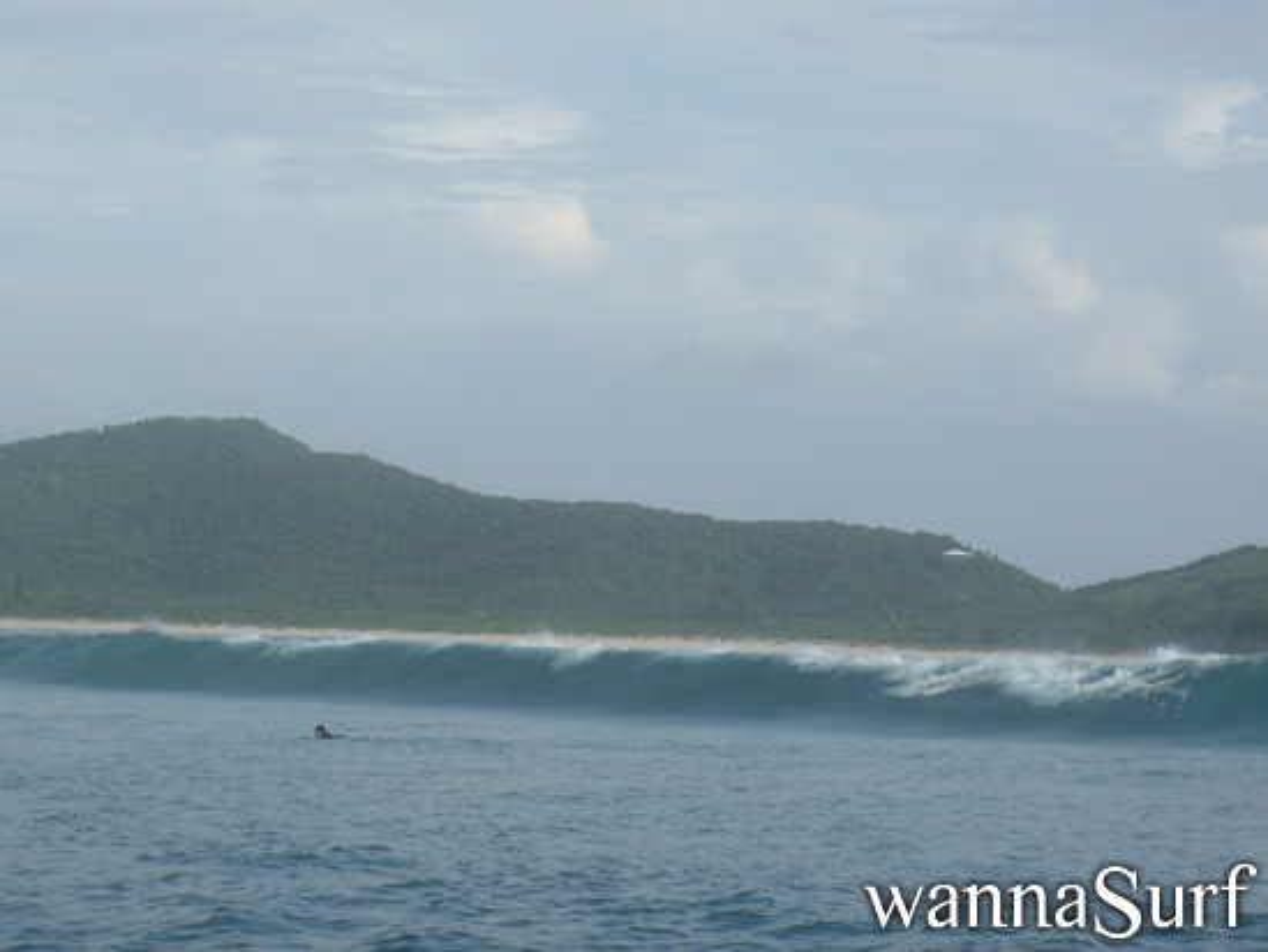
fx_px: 3737
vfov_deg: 14.5
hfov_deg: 19.3
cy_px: 476
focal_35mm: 102
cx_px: 634
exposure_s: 1/250
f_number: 5.1
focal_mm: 18.2
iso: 64
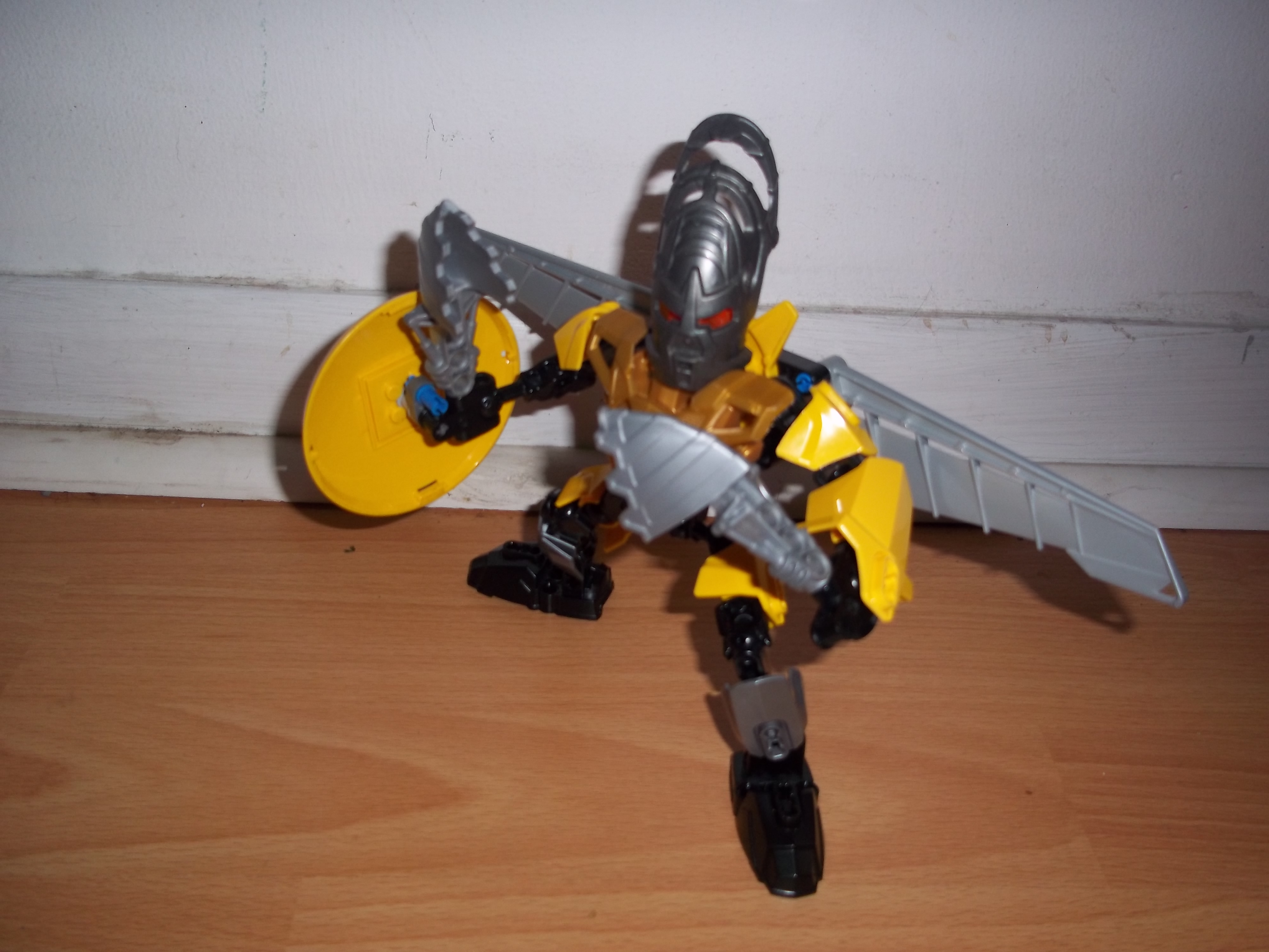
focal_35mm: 36
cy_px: 476
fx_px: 1320
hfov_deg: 51.4
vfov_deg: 39.7
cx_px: 634
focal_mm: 6.5
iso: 80
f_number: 3.1
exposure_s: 1/30
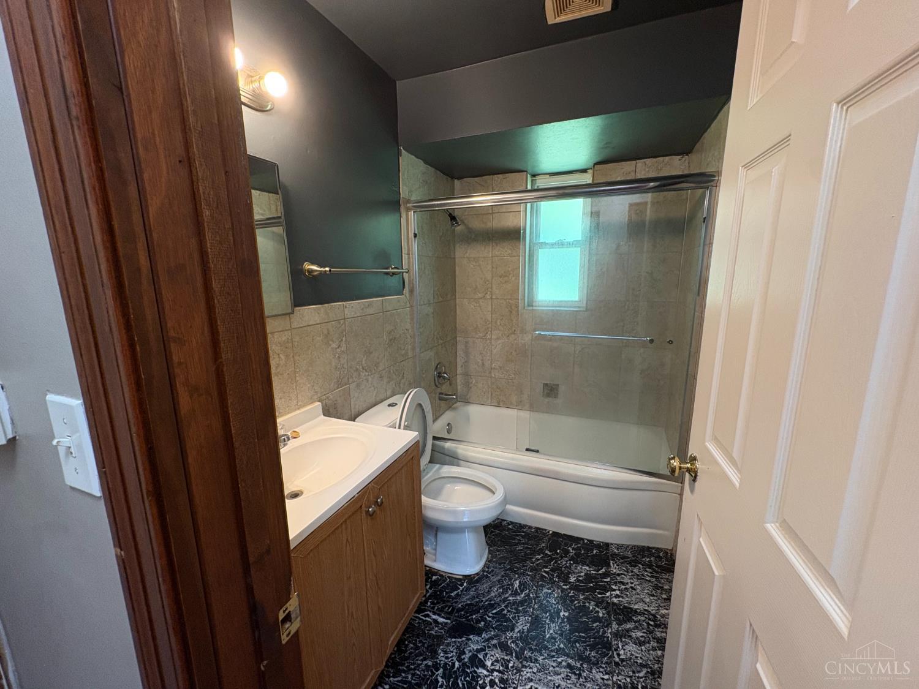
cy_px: 344
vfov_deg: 85.7
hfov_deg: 102.1
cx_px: 460
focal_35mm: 14
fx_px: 372
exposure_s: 1/60
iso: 250
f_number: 2.2
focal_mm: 2.22
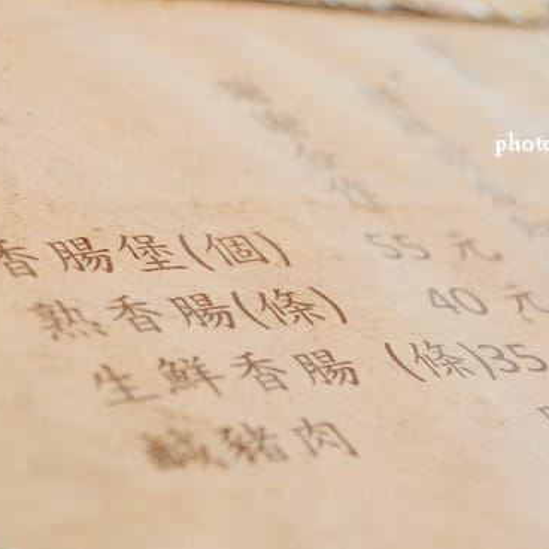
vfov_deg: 11.6
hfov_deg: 11.6
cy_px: 274
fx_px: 2709
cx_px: 301
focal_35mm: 151
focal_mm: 78
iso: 800
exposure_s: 1/80
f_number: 5.6
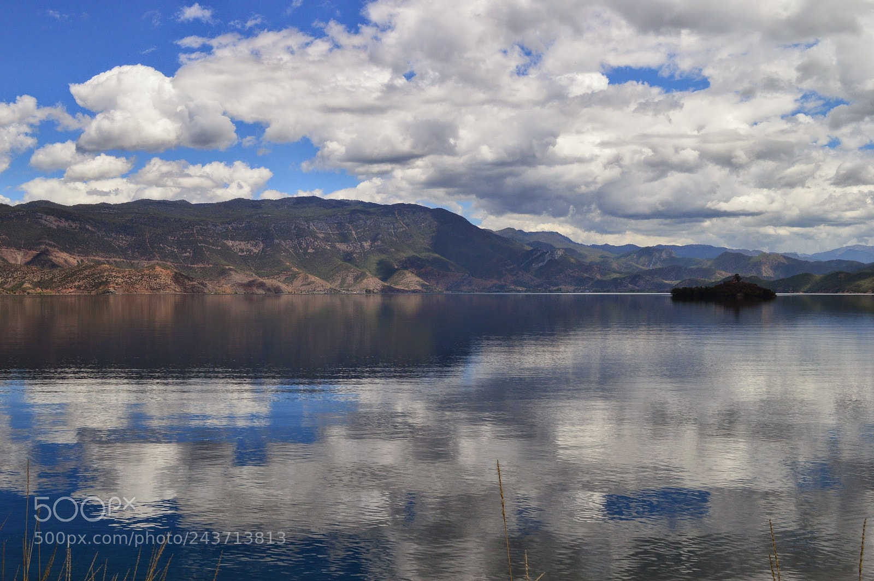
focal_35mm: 39
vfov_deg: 34.2
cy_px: 290
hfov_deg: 49.6
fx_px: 946
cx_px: 437
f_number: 11
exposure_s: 1/500
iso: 360
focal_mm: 26
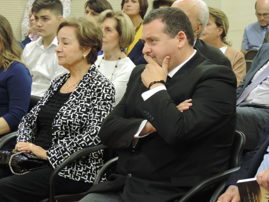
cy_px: 101
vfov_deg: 11.0
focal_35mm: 135
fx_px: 1049
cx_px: 134
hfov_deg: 14.6
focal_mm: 24
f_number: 4.3
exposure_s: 1/13
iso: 800
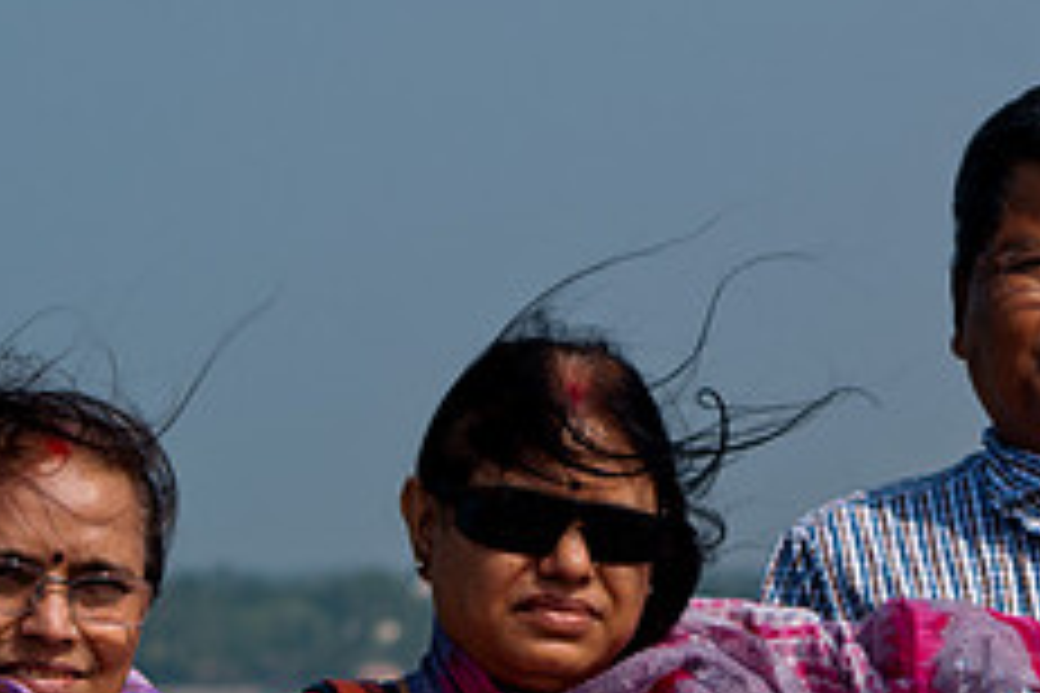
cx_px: 765
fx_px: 7626
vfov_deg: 5.2
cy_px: 248
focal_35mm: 264
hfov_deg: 7.8
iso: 100
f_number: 5.6
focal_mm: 70
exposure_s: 1/500
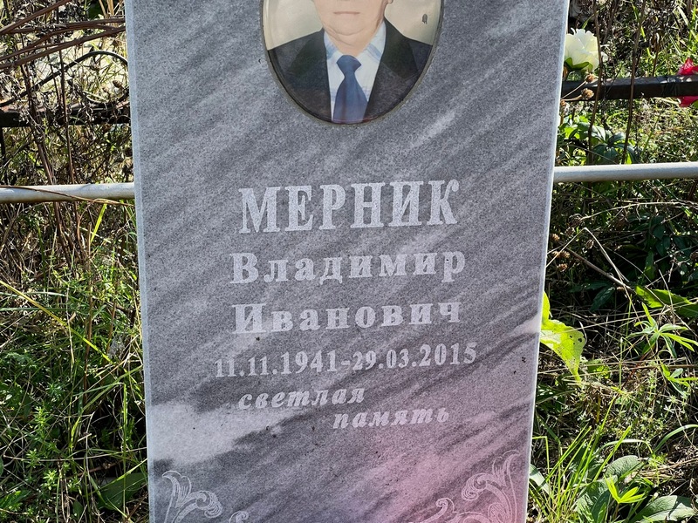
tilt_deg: -29.1
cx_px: 349
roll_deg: +1.1
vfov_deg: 19.1
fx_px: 1553
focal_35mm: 77
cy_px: 262
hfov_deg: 25.3
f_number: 2.8
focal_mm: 9
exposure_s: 1/163
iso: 32
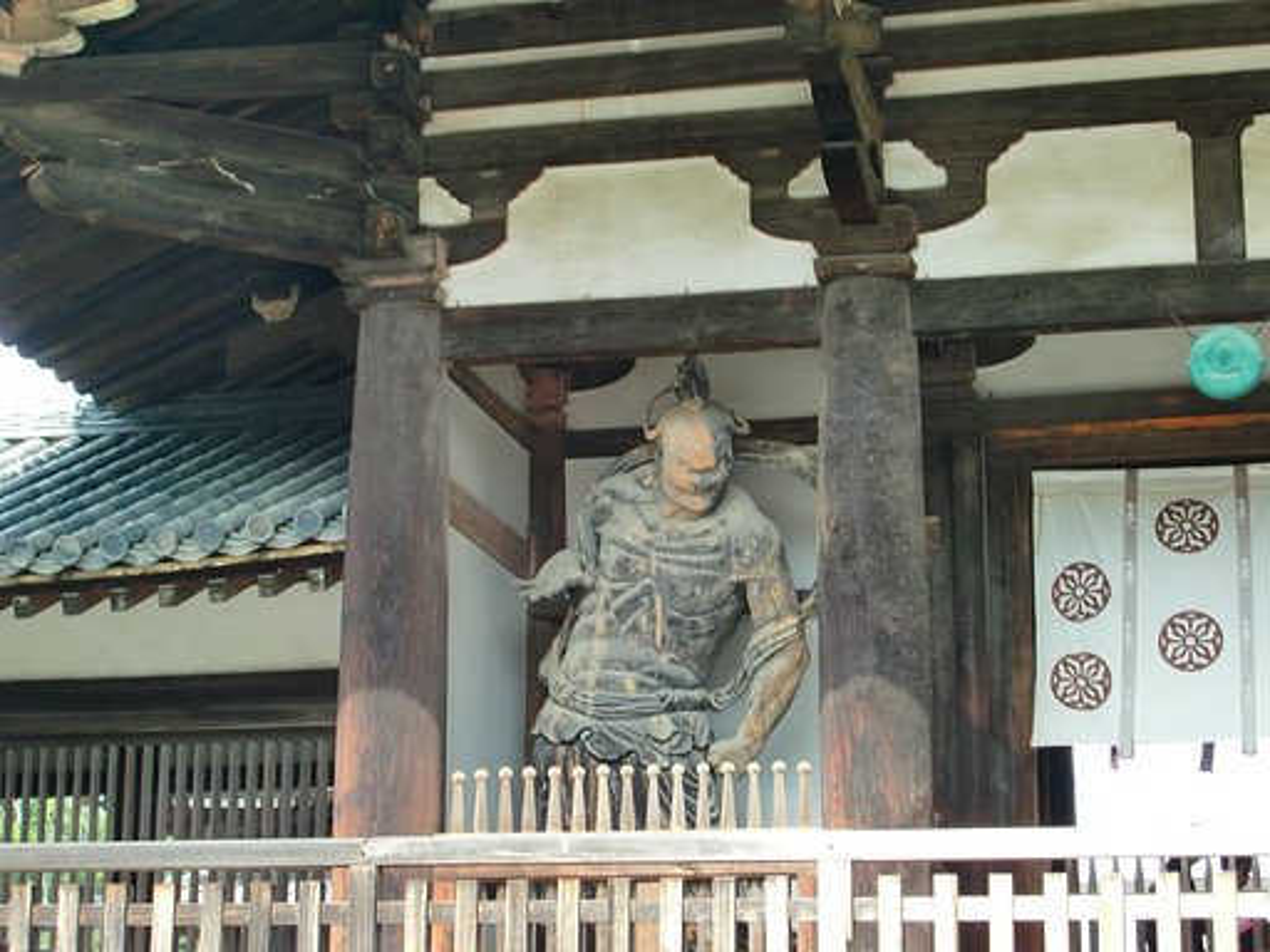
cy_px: 476
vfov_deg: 18.7
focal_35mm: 79
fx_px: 2898
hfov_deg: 24.7
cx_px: 635
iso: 100
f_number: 4.6
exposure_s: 1/125
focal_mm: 13.9
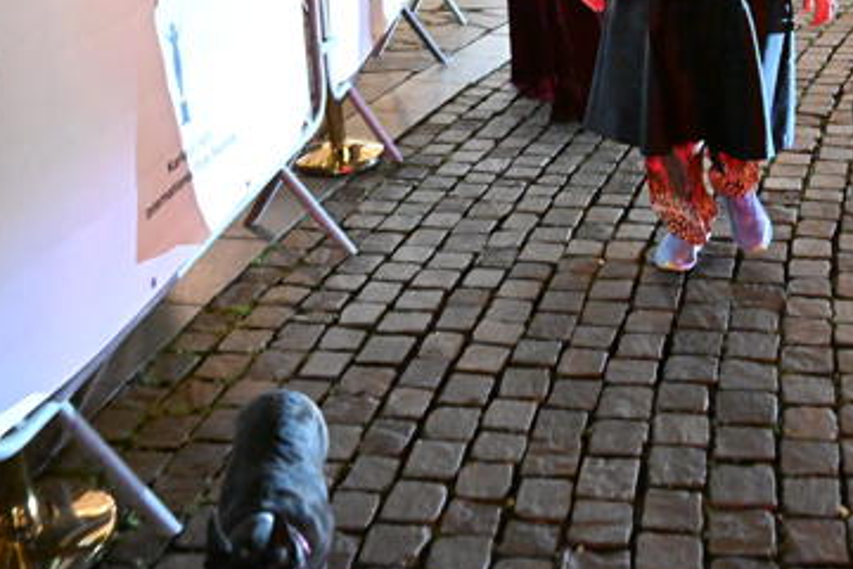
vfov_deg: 28.4
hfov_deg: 42.1
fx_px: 1090
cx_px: 576
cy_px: 83
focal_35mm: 46
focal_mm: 24
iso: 25600
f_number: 2.8
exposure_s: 1/100
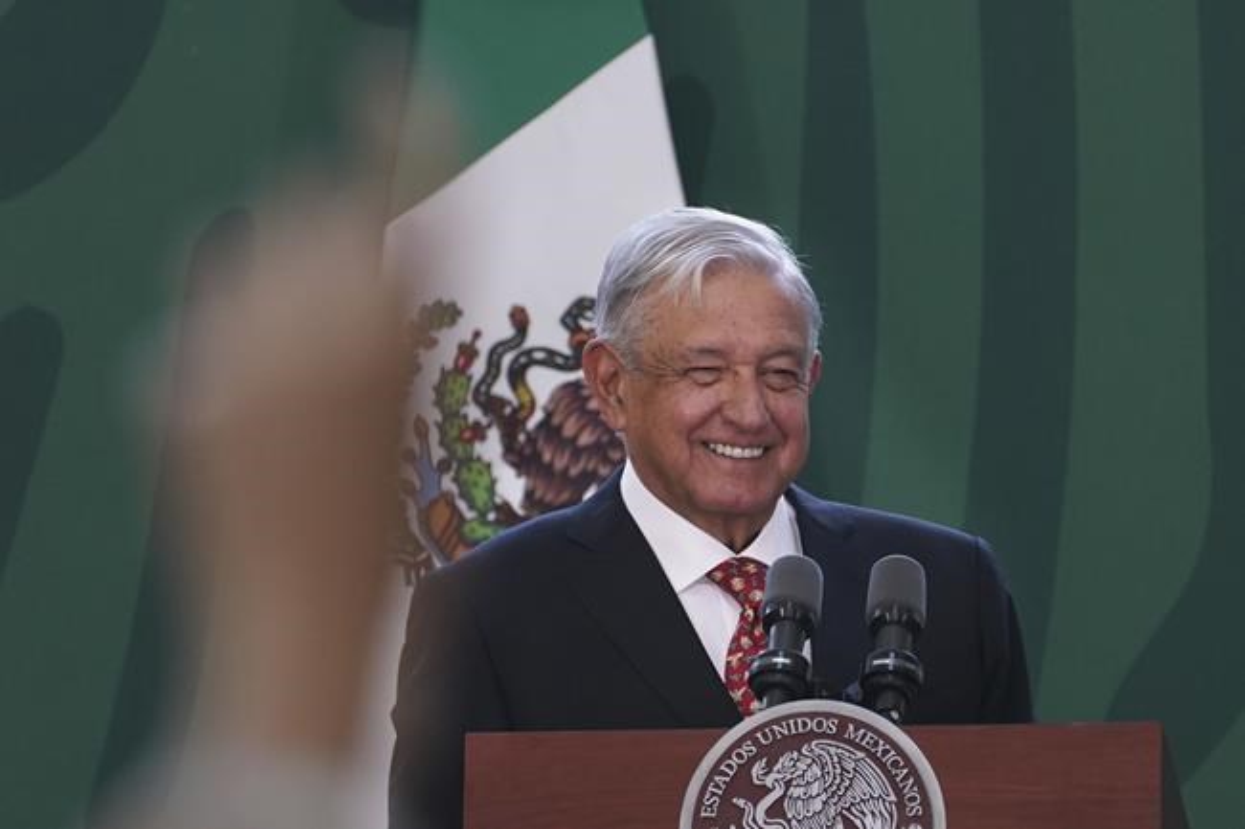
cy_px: 414
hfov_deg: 5.4
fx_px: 13103
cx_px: 622
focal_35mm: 379
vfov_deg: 3.6
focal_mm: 379
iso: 2000
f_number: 7.1
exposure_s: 1/200
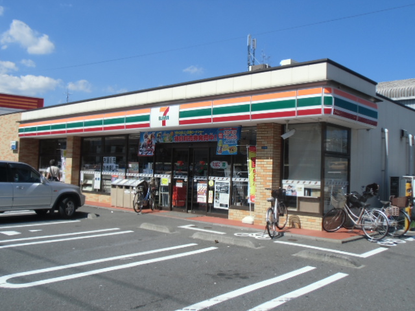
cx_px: 208
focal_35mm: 33
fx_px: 396
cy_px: 156
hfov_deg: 55.4
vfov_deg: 42.9
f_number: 3.7
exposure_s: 1/640
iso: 64
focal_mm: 5.93
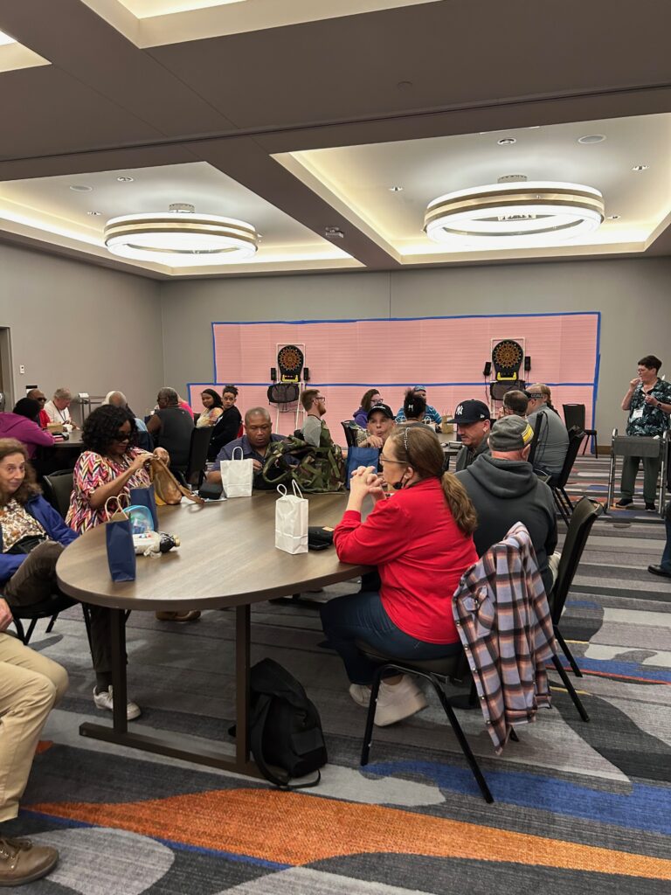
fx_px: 672
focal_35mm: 26
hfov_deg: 53.1
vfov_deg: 67.3
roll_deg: -0.8
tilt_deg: -6.0
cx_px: 336
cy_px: 448
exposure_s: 1/57
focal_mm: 5.7
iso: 320
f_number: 1.5
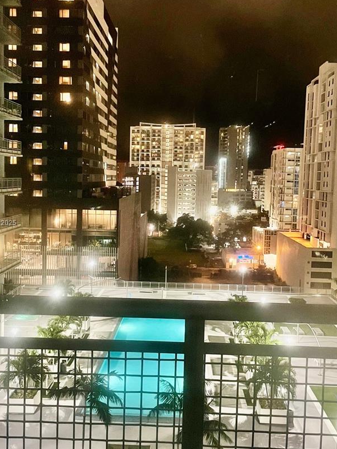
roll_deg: -1.4
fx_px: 506
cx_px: 166
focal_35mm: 39
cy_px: 223
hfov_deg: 36.8
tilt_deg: -4.3
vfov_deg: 47.9
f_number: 1.6
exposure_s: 1/30
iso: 1000
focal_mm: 4.2
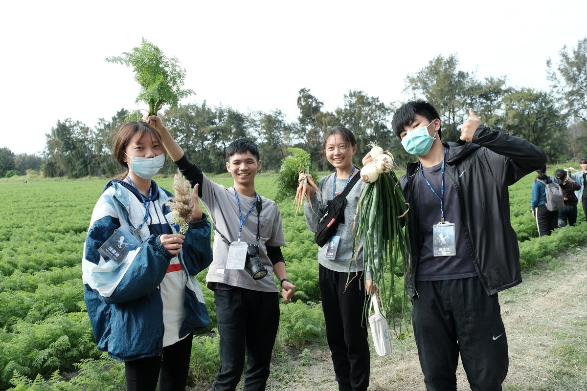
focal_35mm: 37
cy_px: 196
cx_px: 294
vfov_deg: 35.9
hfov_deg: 51.9
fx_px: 603
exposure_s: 1/400
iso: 400
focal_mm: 24.9
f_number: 5
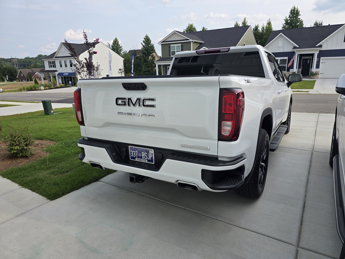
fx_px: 229
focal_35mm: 23
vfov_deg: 58.9
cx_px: 172
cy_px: 130
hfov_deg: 73.9
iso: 12
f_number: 1.7
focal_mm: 6.3
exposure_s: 1/375
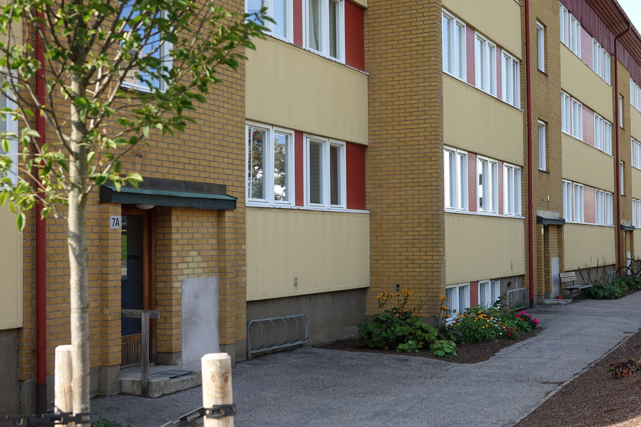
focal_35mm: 54
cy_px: 214
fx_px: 961
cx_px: 320
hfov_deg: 36.9
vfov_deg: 25.1
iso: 100
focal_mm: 19.68
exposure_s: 1/250
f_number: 3.5
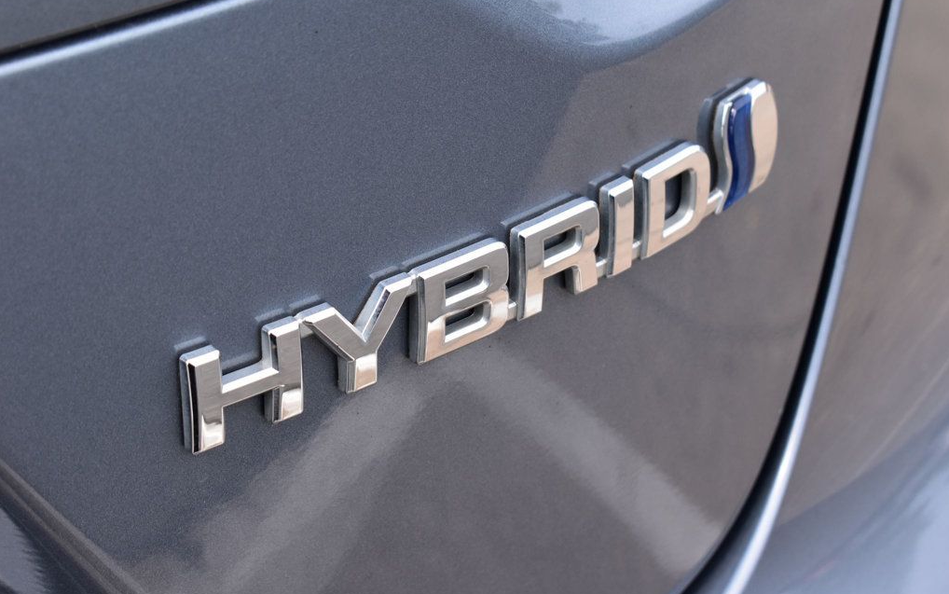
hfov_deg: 24.5
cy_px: 291
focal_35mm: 85
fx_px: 2186
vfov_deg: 15.5
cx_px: 475
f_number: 10
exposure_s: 1/250
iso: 400
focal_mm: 55
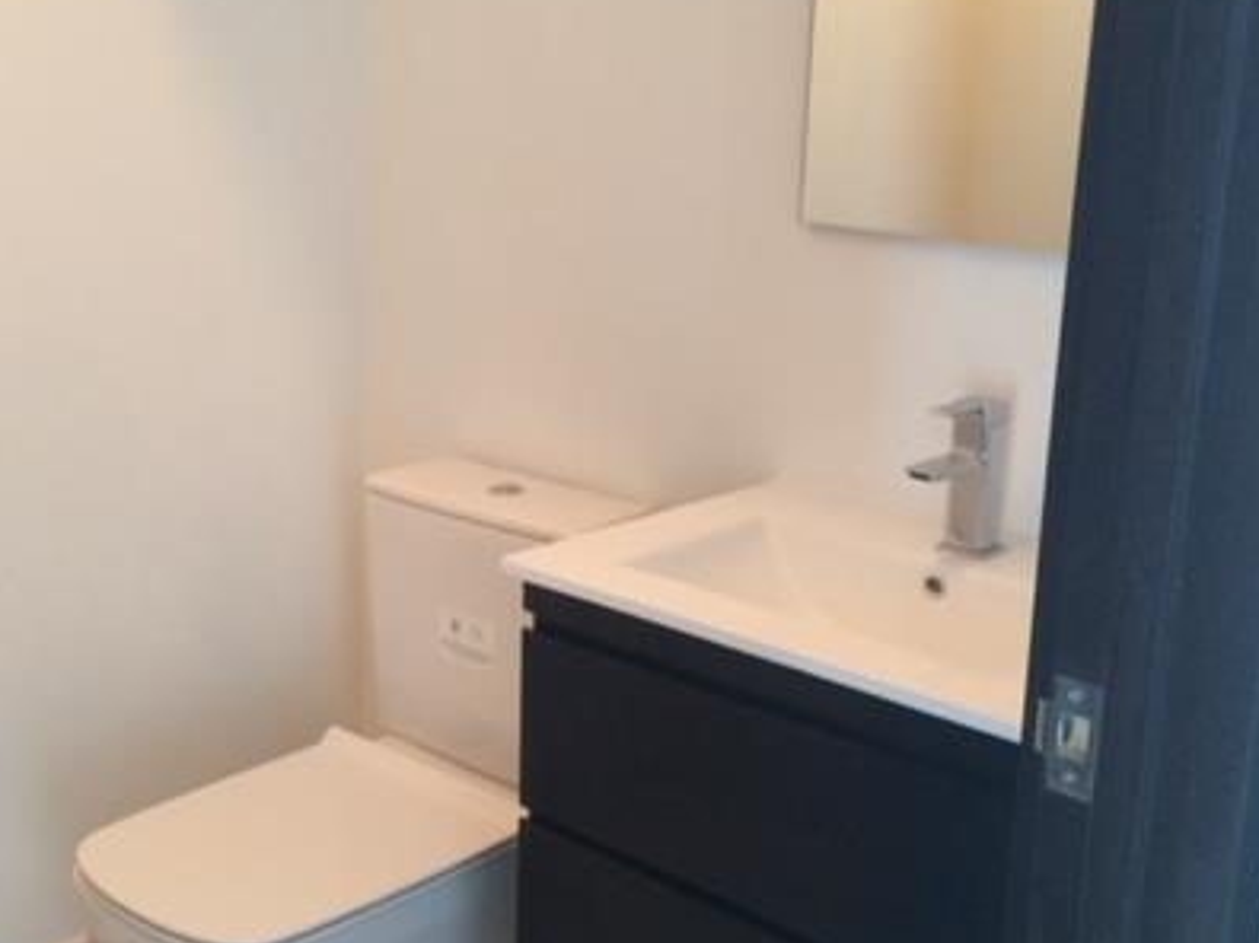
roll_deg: -1.7
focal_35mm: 47
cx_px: 507
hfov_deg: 40.3
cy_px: 465
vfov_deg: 30.9
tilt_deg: -14.7
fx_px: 1709
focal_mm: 4.15
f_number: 2.2
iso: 320
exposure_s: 1/20
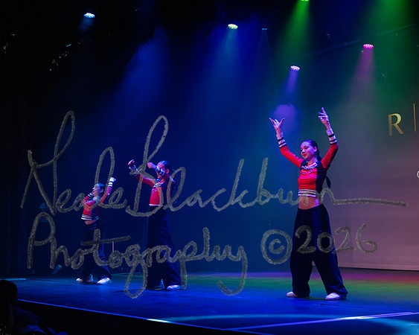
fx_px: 698
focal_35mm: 56
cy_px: 168
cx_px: 181
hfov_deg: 33.3
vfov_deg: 27.0
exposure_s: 1/400
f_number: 5
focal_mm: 50
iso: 6400
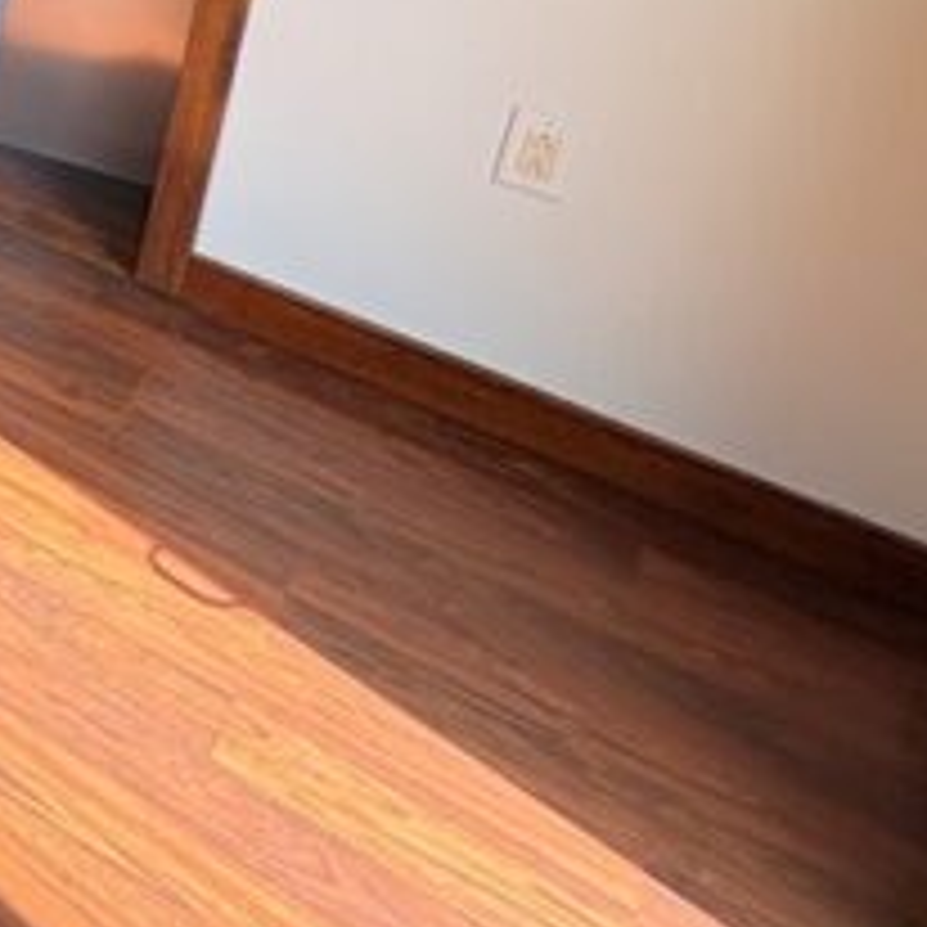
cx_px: -616
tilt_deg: -18.9
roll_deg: +0.5
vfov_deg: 30.0
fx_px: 1454
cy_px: -194
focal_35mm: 48
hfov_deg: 23.7
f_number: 2.2
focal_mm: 2.22
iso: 80
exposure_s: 1/103
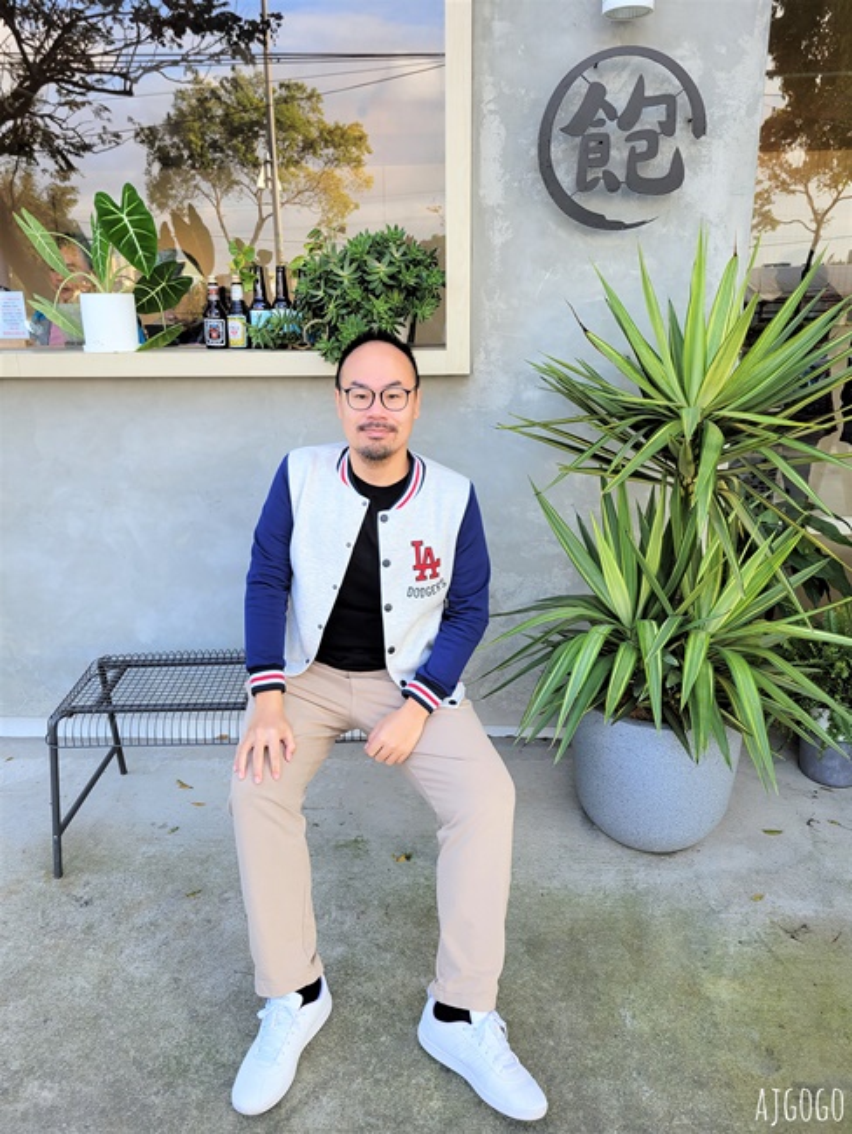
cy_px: 567
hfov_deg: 53.1
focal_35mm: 26
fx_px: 853
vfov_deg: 67.3
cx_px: 426
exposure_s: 1/265
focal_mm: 5.4
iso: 40
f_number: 1.8
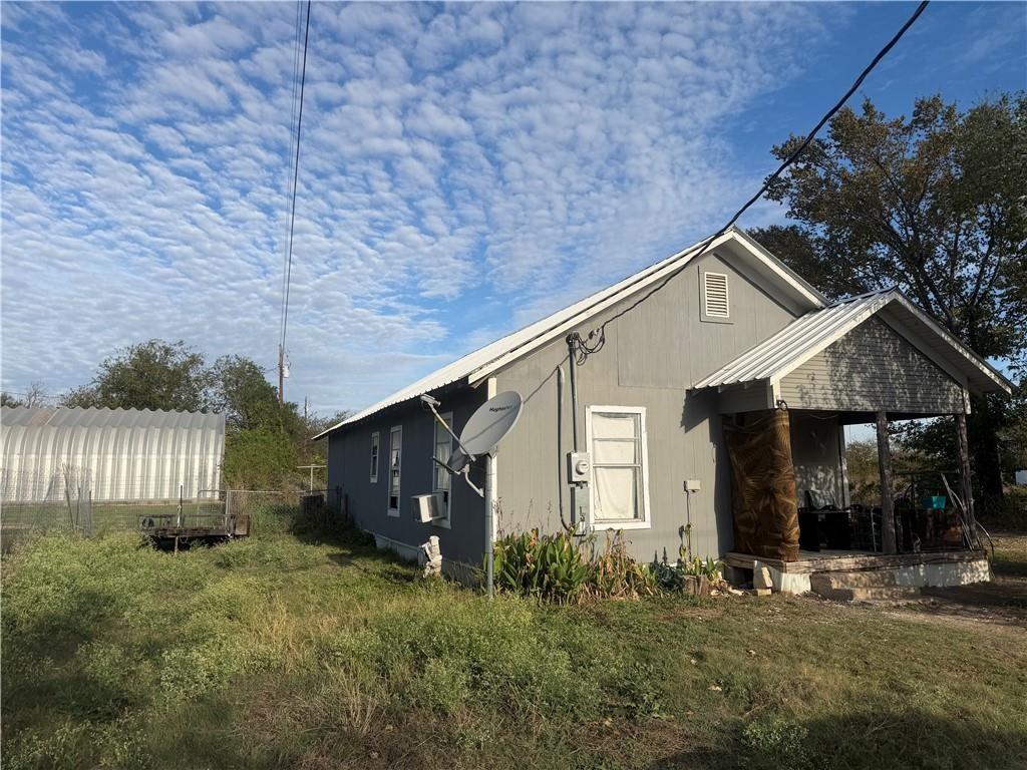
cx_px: 514
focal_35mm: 24
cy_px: 385
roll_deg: +0.0
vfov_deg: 56.8
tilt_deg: +11.2
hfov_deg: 71.6
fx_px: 712
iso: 80
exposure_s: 1/4975
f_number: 1.78
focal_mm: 6.76
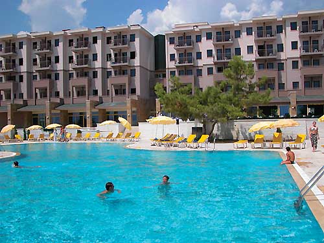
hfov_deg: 54.0
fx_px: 318
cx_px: 162
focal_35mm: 34
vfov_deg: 41.8
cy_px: 122
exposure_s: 1/508
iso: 100
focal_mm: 8.9
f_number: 7.1
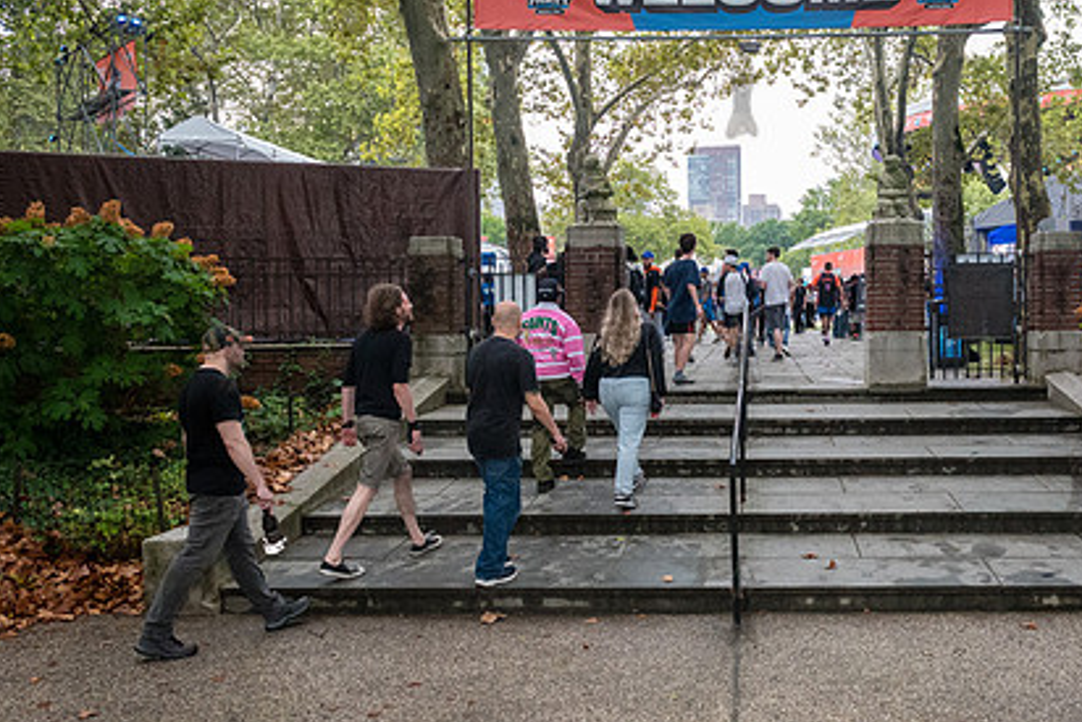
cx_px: 741
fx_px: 1112
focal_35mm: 37
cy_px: 345
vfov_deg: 36.0
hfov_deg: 50.7
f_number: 4.5
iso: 5000
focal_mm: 26
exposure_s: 1/200
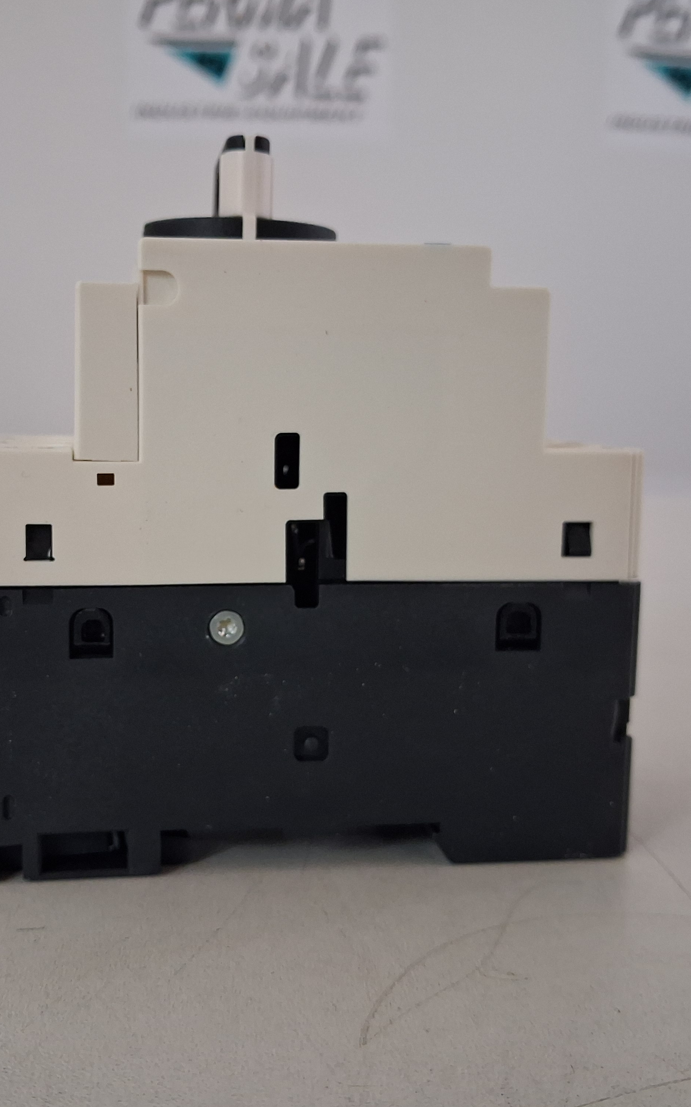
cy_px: 552
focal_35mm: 39
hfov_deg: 32.6
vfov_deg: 50.4
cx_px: 255
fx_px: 1175
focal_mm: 4
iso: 500
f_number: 1.8
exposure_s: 1/60
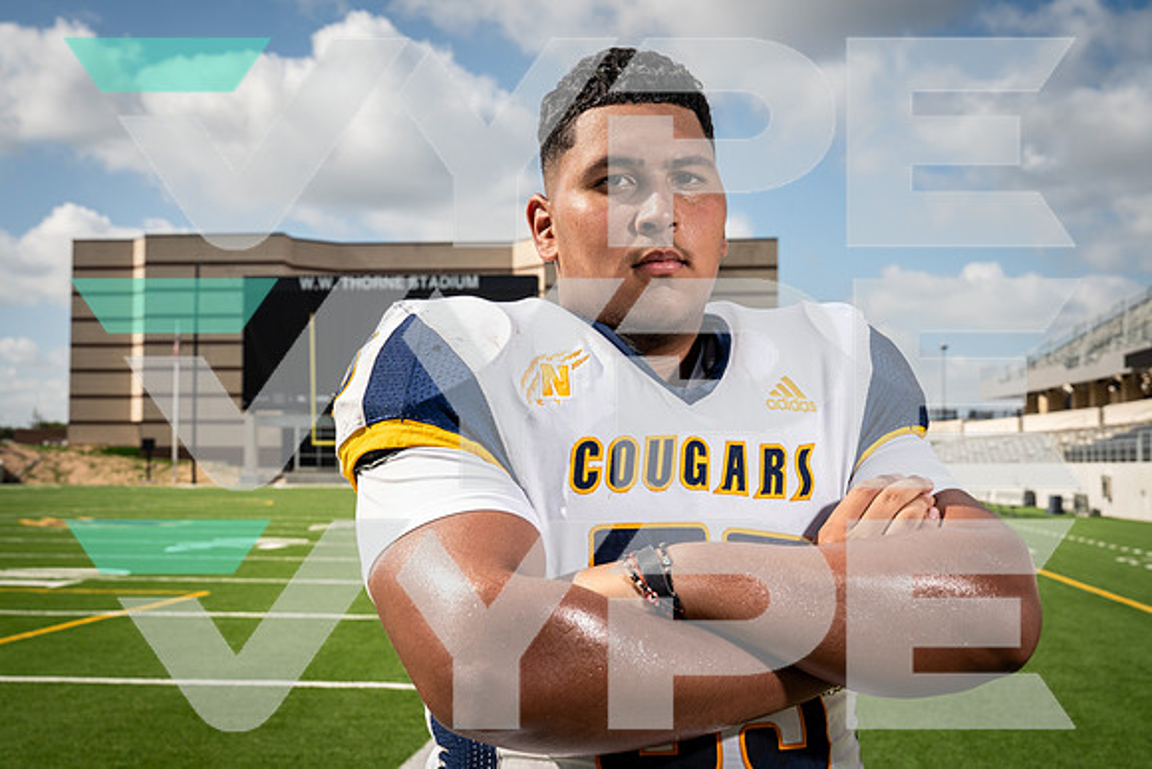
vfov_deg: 28.1
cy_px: 384
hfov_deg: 41.1
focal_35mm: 48
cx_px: 576
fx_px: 1536
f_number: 8
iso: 125
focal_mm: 48
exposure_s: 1/250
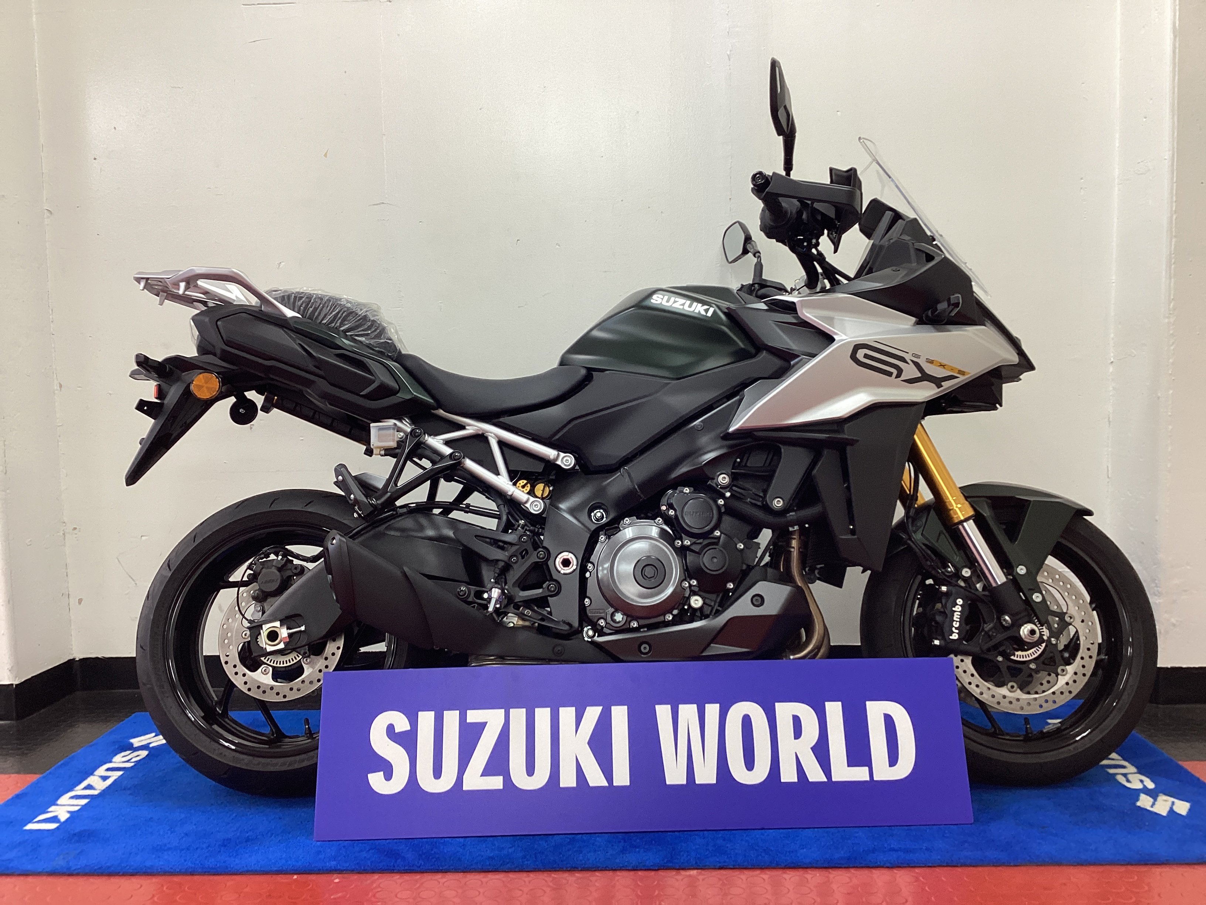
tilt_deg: -6.1
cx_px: 603
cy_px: 452
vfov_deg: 45.4
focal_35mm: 31
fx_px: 1080
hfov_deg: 58.4
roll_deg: -0.2
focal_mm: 3.3
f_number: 2.4
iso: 64
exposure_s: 1/50
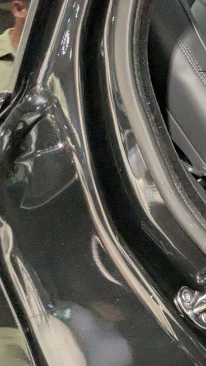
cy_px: 106
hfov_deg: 13.8
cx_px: 429
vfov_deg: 29.0
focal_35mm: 72
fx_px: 699
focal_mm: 4.38
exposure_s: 1/60
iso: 648
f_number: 1.73
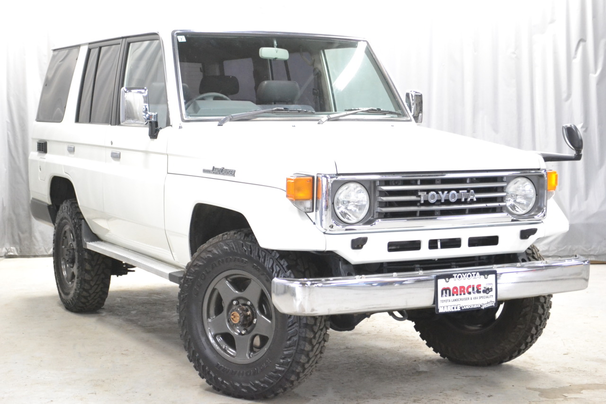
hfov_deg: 33.4
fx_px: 1010
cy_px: 202
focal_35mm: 60
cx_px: 303
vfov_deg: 22.6
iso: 3200
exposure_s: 1/25
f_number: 5.3
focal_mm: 40
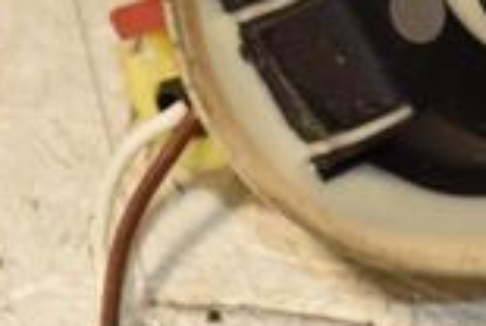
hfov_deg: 3.4
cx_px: 398
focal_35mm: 608
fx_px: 8223
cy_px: -56
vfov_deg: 2.3
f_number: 7.1
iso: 800
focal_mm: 105
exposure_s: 1/200
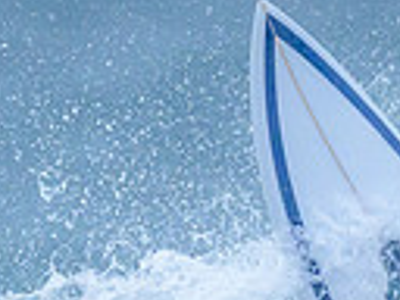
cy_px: 534
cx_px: 364
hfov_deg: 0.4
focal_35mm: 4777
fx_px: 55200
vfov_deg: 0.3
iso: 2000
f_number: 6.3
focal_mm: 800
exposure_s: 1/3200
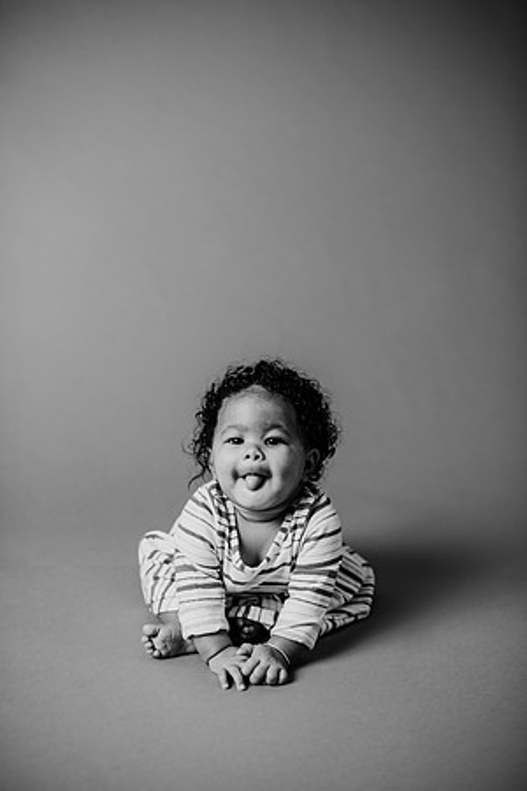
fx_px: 1098
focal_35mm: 50
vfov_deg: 39.6
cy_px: 396
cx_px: 264
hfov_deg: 27.0
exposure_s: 1/160
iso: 100
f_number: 2.2
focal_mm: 50
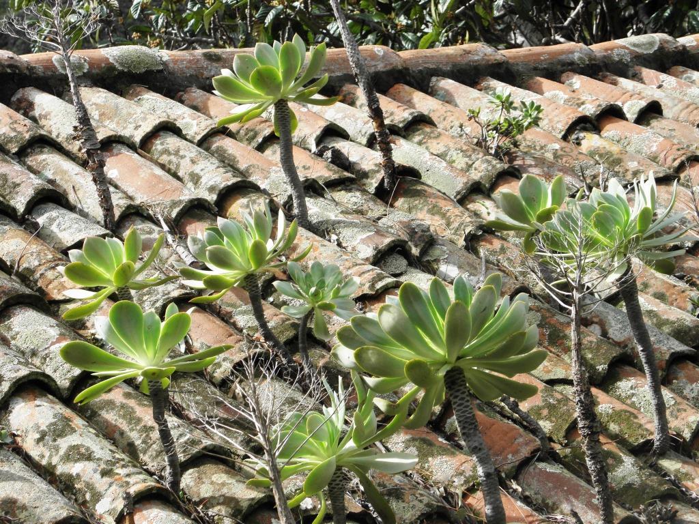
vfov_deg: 11.5
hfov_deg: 15.3
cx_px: 350
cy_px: 262
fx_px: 2605
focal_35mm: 129
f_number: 4.4
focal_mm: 23.03
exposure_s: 1/200
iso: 64
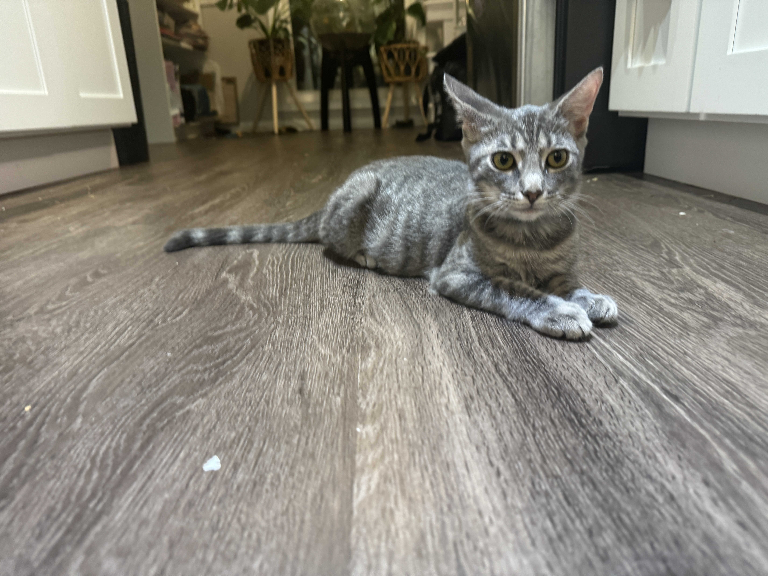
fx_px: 532
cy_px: 288
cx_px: 384
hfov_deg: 71.6
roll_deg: +3.0
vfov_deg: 56.8
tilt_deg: -18.9
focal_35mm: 24
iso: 400
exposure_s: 1/60
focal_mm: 6.76
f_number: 1.78
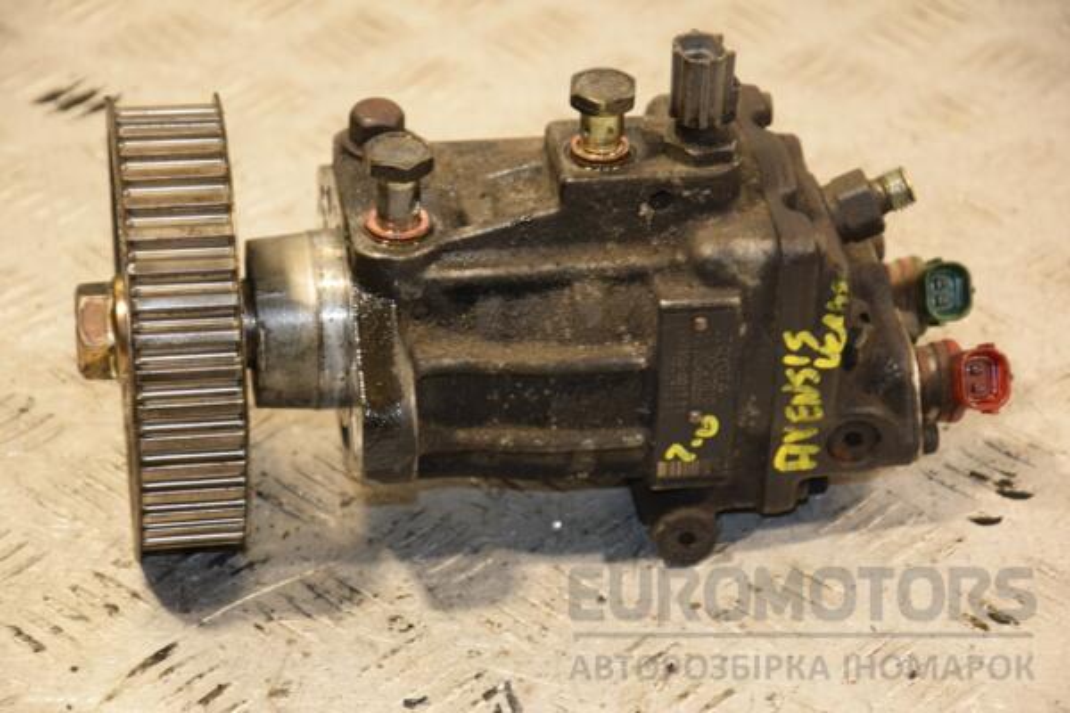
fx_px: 4101
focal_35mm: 138
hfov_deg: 14.9
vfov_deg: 9.9
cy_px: 356
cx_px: 535
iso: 800
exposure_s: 1/100
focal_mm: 92
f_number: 5.6
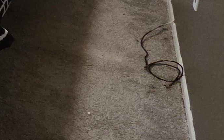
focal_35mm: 62
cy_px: -90
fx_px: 379
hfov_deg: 20.4
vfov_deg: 17.9
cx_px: -201
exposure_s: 1/60
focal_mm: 2.2
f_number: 2.2
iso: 1000
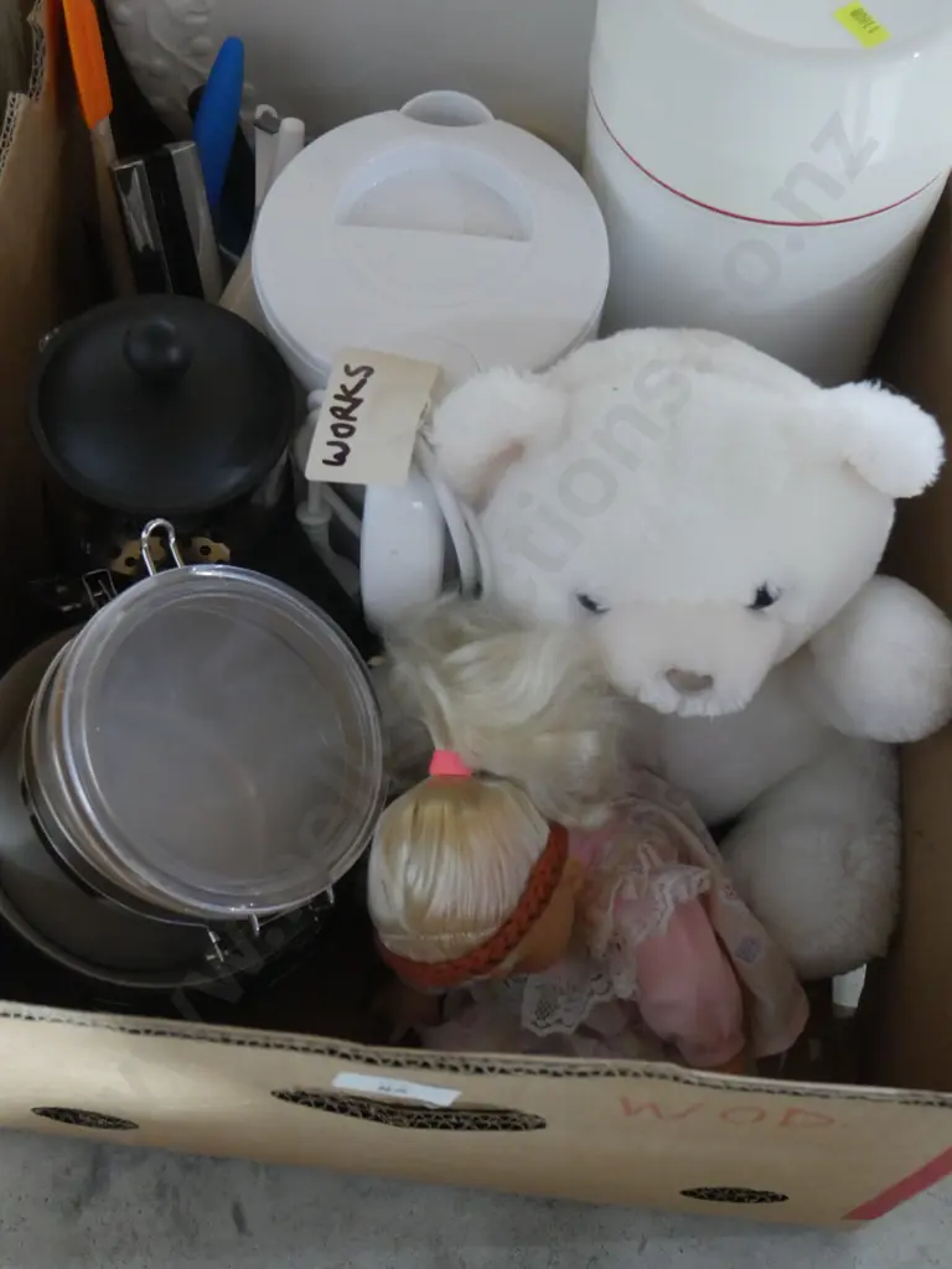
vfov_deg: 42.9
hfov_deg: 32.9
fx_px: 1613
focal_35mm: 44
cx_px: 476
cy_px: 634
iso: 3200
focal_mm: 22
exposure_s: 1/25
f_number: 4.7
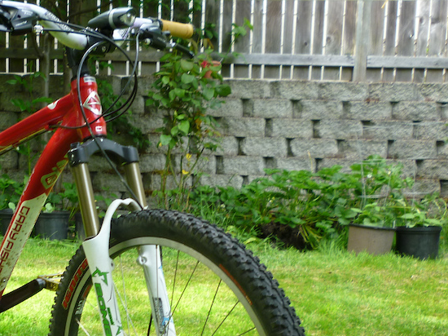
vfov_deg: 26.5
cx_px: 68
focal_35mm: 54
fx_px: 699
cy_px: 265
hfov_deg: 34.1
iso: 80
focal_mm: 5.2
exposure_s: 1/40
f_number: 3.3
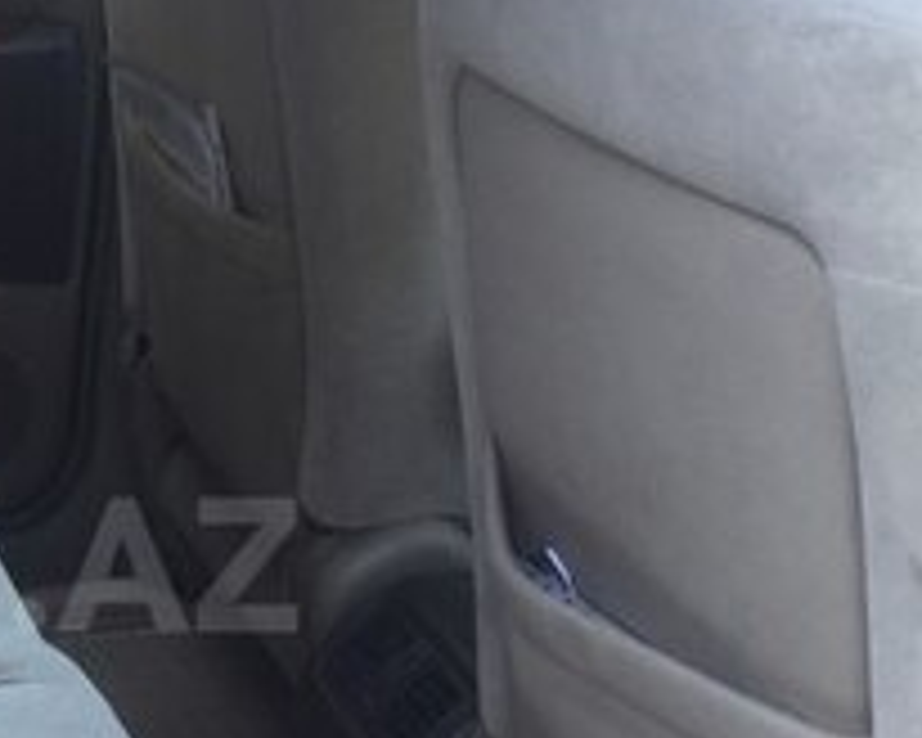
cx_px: -162
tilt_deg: -25.7
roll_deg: -6.7
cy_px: 565
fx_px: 2483
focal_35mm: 91
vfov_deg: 16.8
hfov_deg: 19.9
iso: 32
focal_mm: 4.15
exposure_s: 1/50
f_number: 2.2
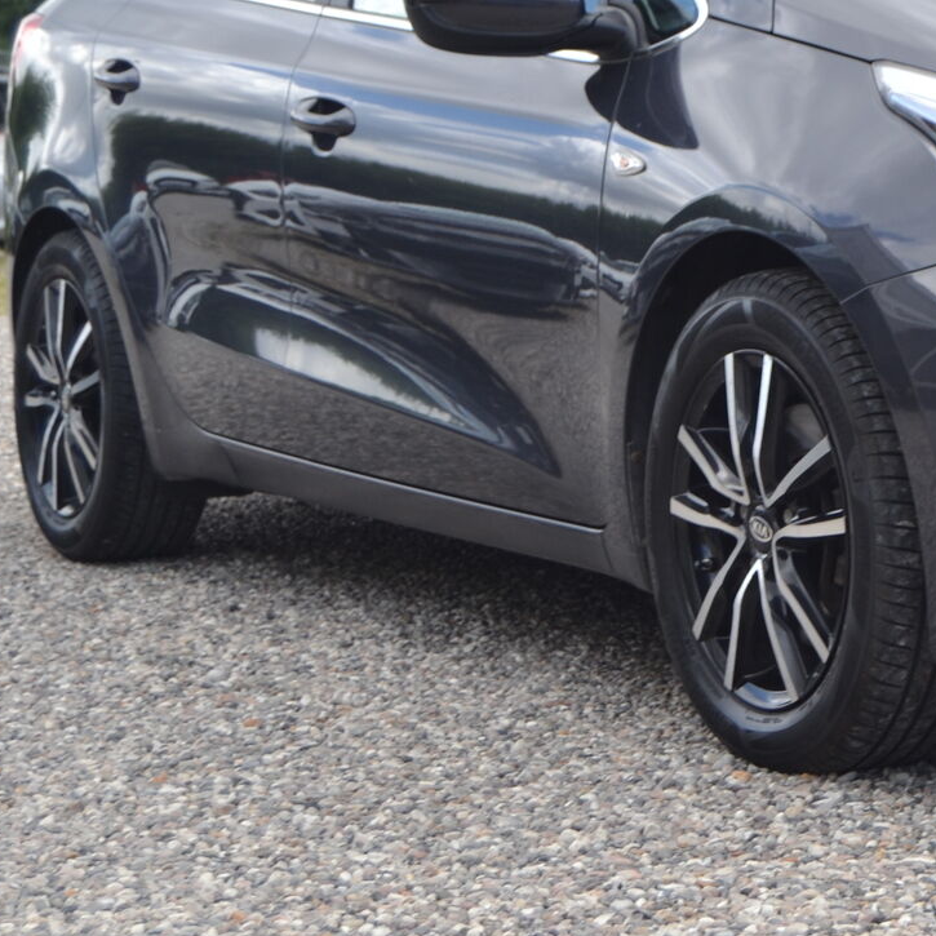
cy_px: 279
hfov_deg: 15.7
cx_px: 1013
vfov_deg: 16.1
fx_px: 3304
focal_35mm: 108
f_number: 5.6
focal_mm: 32
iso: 100
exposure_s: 1/125
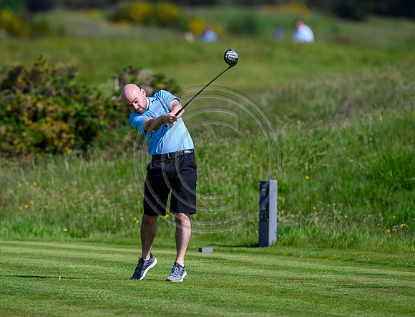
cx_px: 155
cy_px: 144
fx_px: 5834
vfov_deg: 3.1
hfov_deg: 4.1
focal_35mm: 483
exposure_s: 1/5000
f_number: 4.5
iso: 500
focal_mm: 400
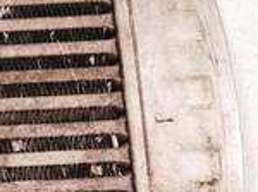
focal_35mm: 77
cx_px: -120
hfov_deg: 21.6
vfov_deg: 18.8
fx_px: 573
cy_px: 173
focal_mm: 12
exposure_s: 1/125
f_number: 3.5
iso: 1600
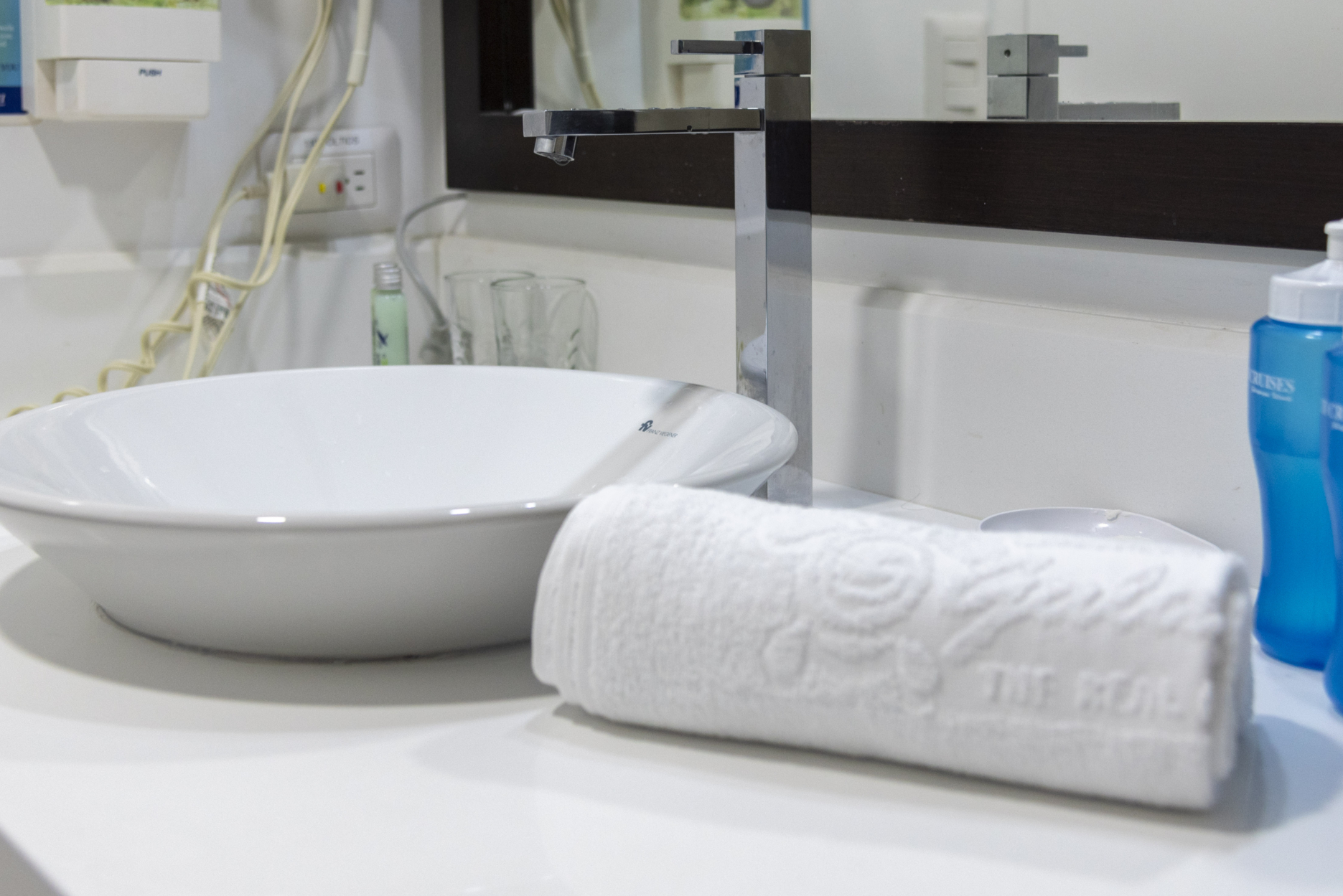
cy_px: 320
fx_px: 1941
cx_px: 676
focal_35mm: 52
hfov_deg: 38.2
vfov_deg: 25.9
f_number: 4
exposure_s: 1/80
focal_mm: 38
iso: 640
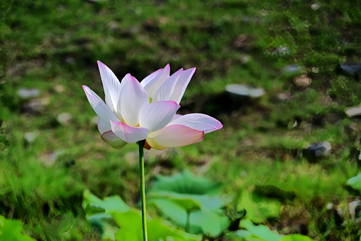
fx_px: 2306
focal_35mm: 230
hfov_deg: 9.0
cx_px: 180
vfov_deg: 6.0
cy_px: 120
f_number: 8
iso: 3200
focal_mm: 230
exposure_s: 1/8000
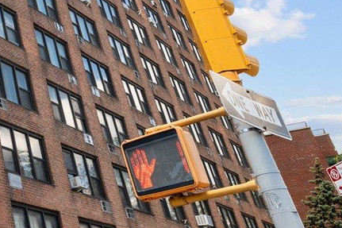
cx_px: -161
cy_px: 50
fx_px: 494
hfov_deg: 27.5
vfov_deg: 25.6
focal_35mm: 52
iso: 200
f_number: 9
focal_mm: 14
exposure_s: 1/200
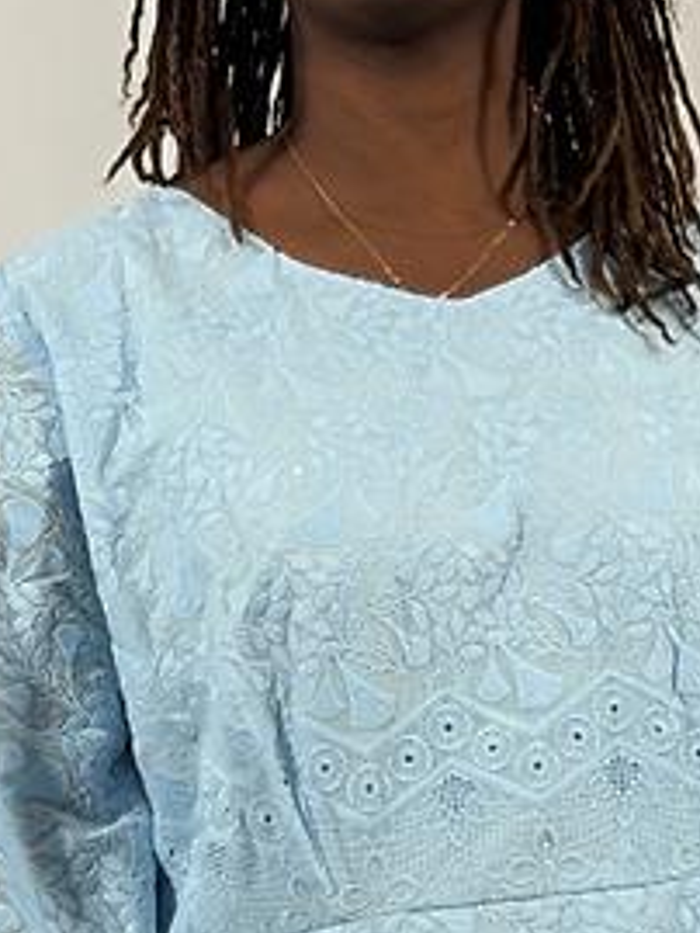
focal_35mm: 214
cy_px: 1589
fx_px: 5765
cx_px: 568
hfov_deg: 6.9
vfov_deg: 8.9
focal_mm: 6.76
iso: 50
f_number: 1.78
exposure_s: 1/100
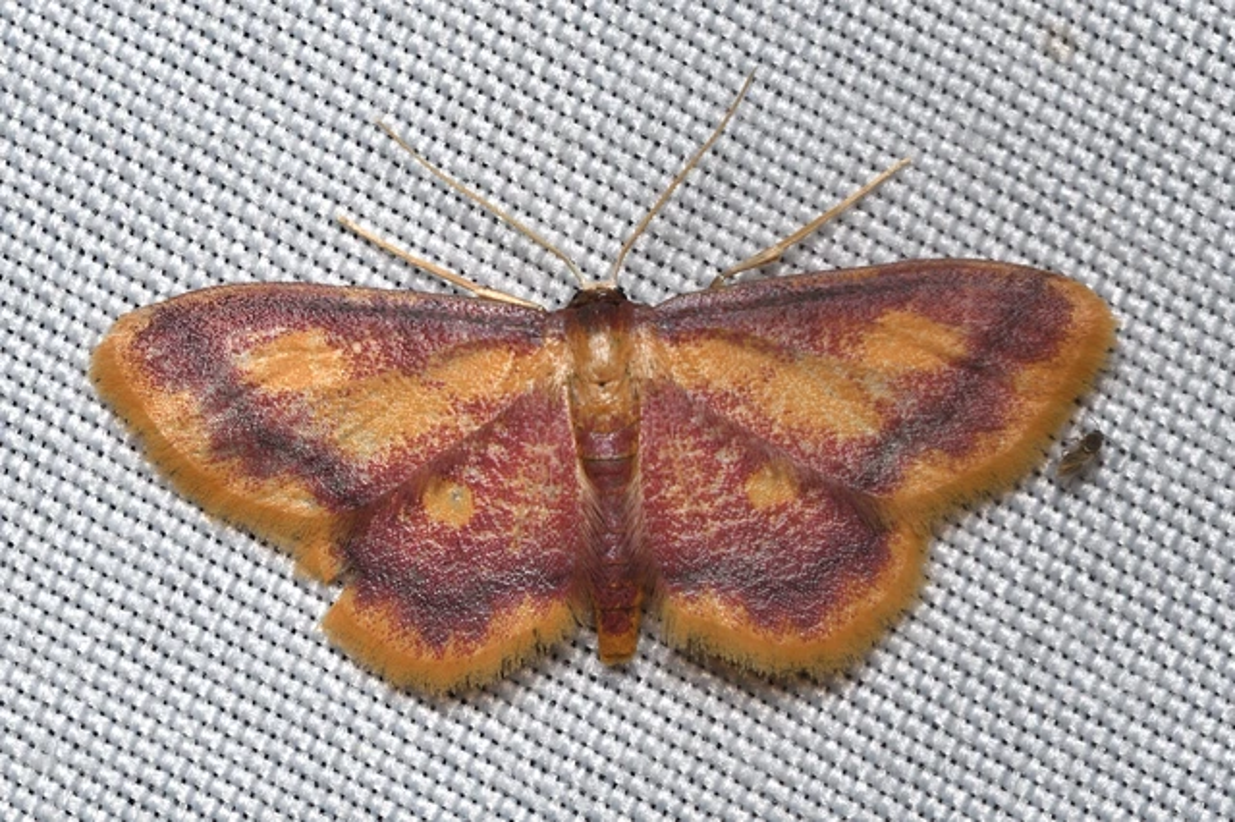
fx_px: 7714
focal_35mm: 225
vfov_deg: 6.1
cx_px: 618
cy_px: 411
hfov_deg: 9.2
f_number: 10
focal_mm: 150
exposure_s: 1/250
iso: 100
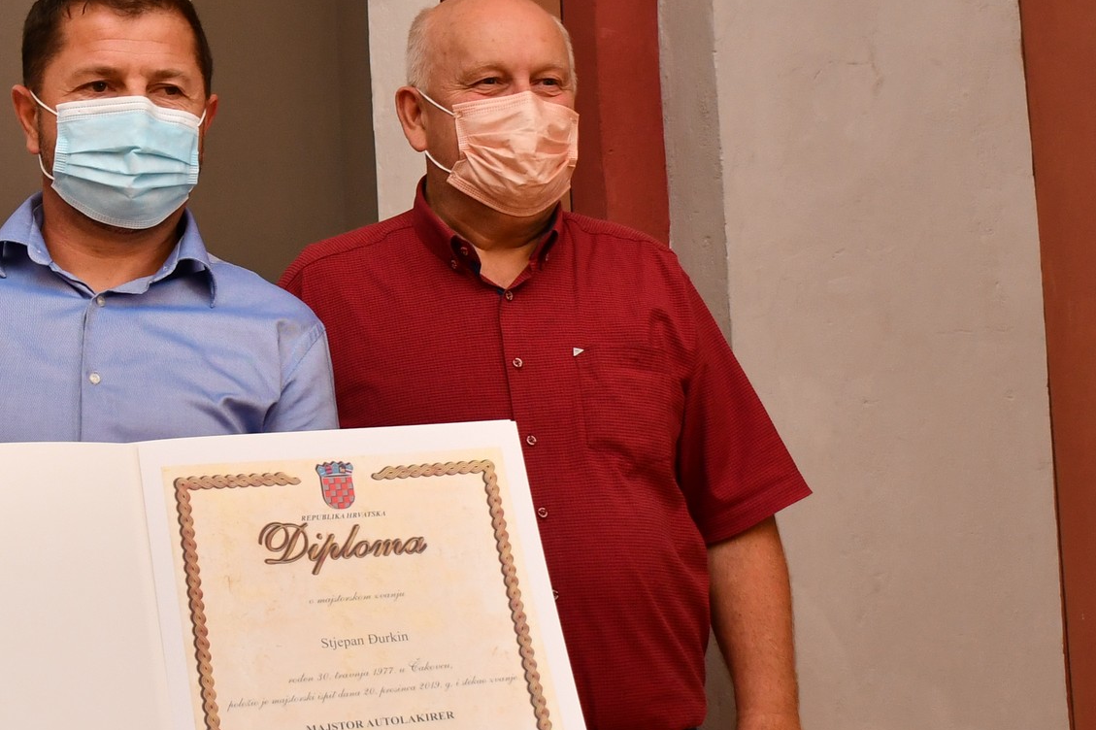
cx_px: 217
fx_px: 2252
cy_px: 316
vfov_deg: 18.4
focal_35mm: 74
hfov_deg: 26.8
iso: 640
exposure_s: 1/60
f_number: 4
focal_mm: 20
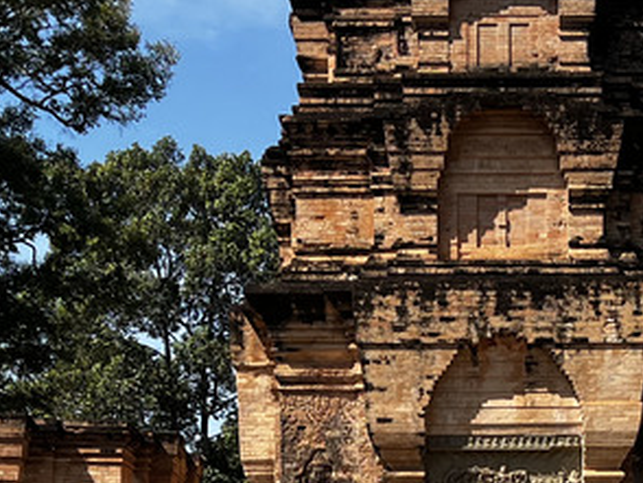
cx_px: 451
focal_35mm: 106
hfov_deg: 18.5
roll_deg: +0.6
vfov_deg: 13.5
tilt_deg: +2.2
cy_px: 614
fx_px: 1971
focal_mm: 5.7
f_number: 1.5
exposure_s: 1/2915
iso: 50
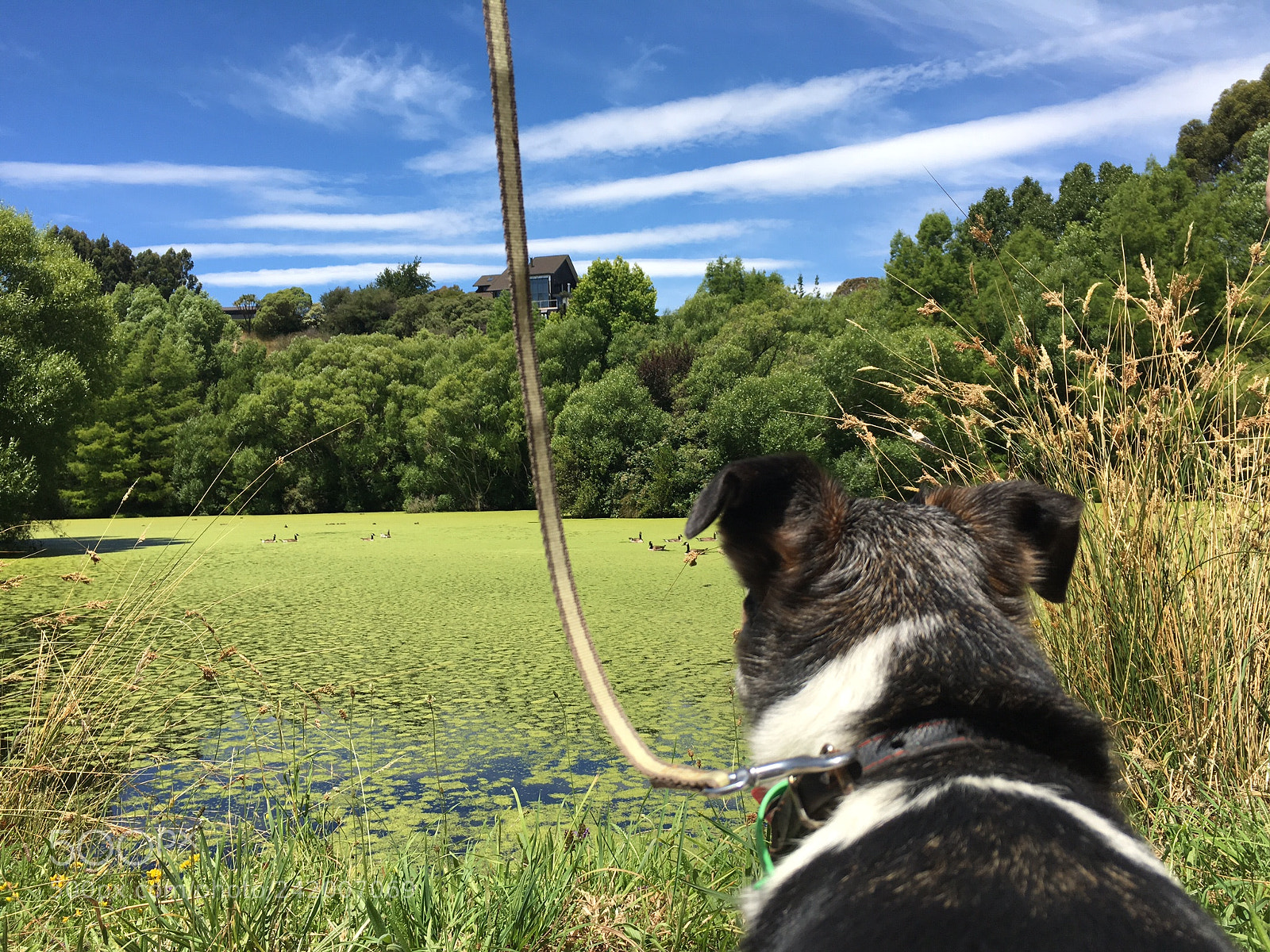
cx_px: 635
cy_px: 476
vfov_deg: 48.2
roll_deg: +0.9
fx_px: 1064
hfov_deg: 61.7
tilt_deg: +2.7
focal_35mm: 29
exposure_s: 1/1479
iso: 25
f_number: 2.2
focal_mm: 4.15
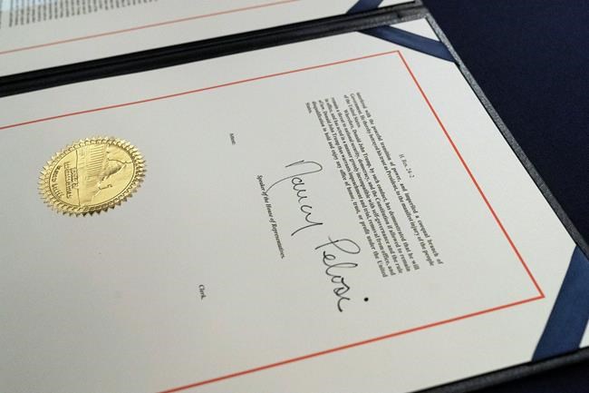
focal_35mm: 40
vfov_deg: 33.4
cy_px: 196
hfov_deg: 48.5
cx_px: 294
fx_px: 654
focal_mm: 40
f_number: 6.3
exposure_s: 1/400
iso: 6400
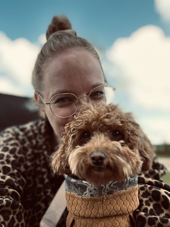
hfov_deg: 46.8
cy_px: 114
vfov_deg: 60.0
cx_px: 85
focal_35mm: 30
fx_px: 196
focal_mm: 2.69
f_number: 1.9
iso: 25
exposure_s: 1/173
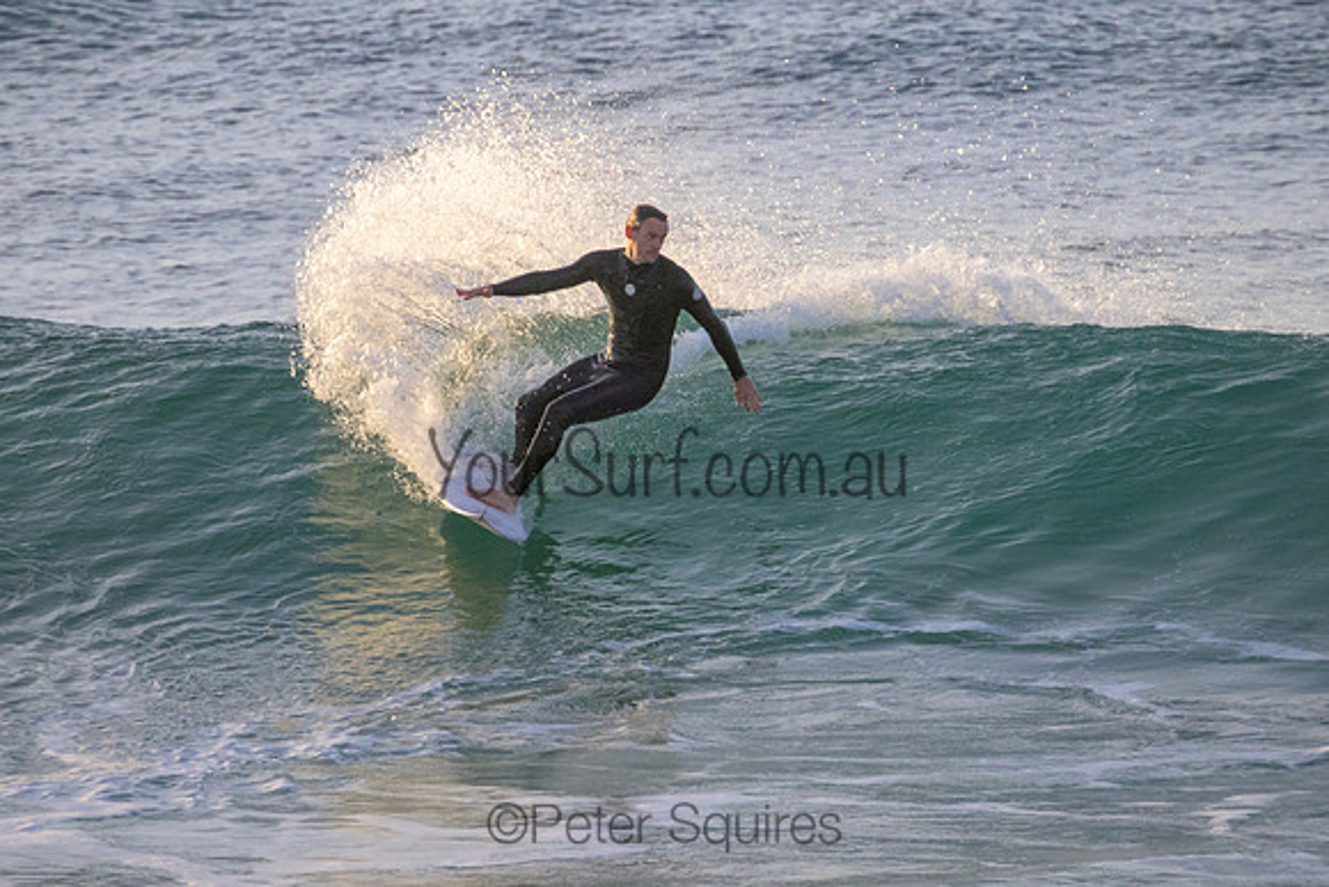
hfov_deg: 2.0
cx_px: 608
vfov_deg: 1.3
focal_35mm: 1043
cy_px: 378
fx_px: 38497
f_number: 11
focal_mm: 800
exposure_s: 1/1600
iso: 3200
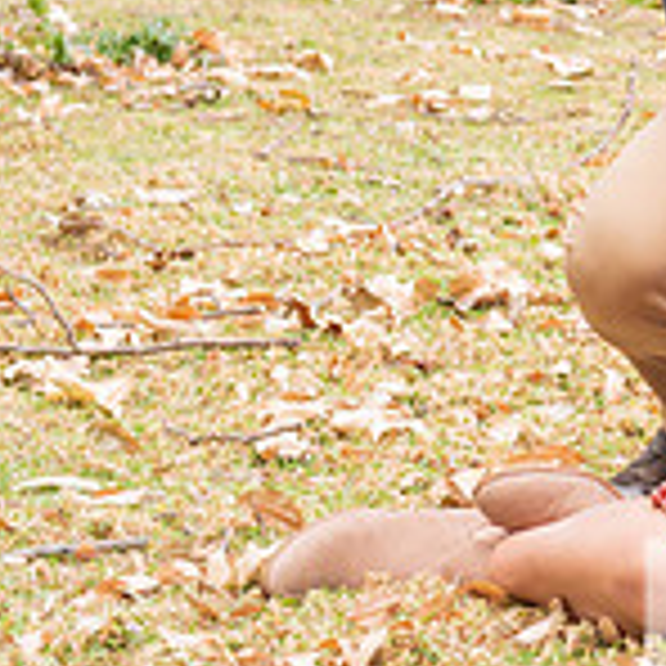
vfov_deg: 8.8
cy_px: 84
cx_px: 1169
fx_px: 4310
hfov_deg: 8.5
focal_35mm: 198
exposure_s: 1/125
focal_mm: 50
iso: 320
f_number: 5
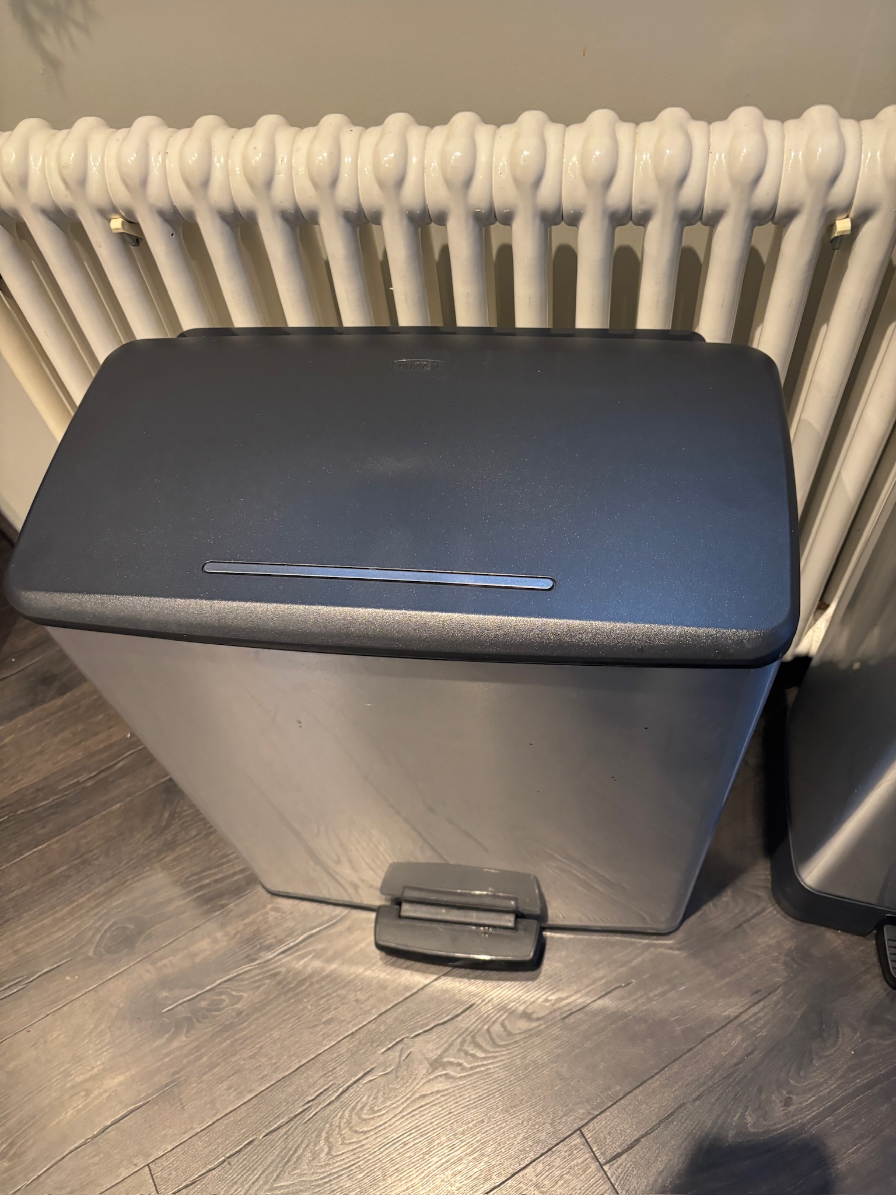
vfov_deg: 67.3
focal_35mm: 26
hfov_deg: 53.1
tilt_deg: -56.9
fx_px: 897
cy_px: 598
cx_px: 448
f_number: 1.6
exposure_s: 1/50
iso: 320
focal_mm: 5.96
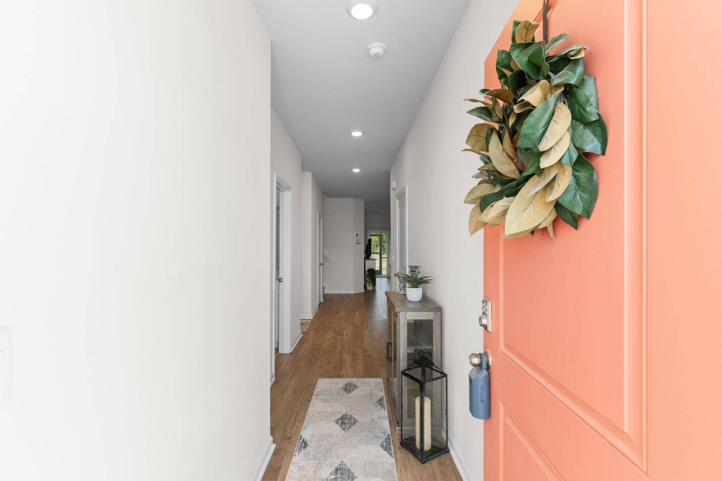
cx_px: 361
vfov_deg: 77.3
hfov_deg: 100.4
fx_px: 301
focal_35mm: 15
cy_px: 240
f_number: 4.5
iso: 100
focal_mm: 10
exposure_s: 1/30
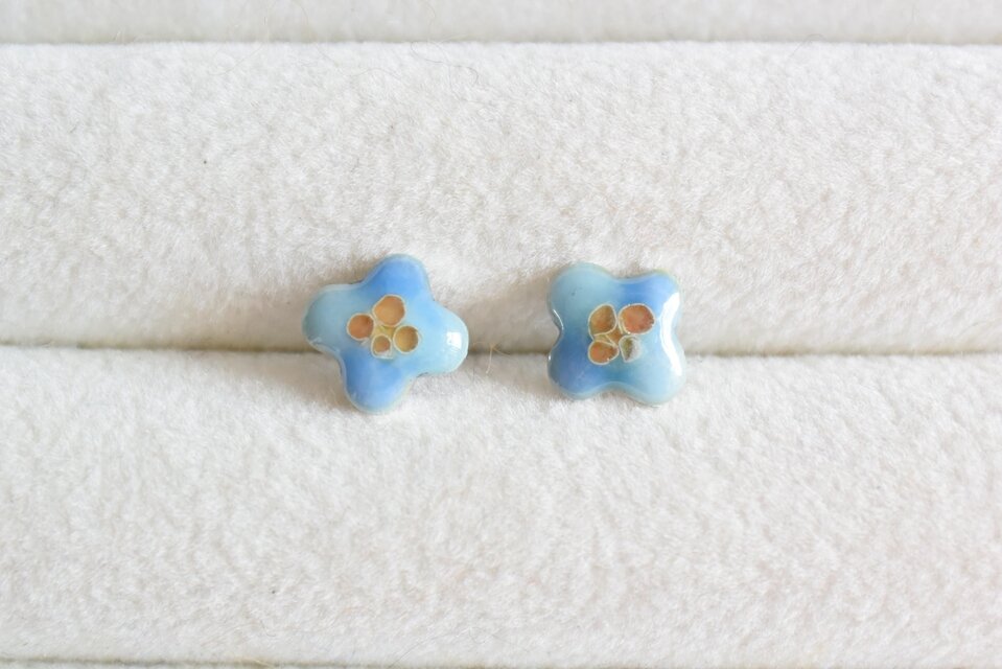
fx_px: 752
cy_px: 334
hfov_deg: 67.4
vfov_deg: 48.0
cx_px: 501
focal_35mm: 27
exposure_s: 1/200
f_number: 3.5
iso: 400
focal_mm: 10
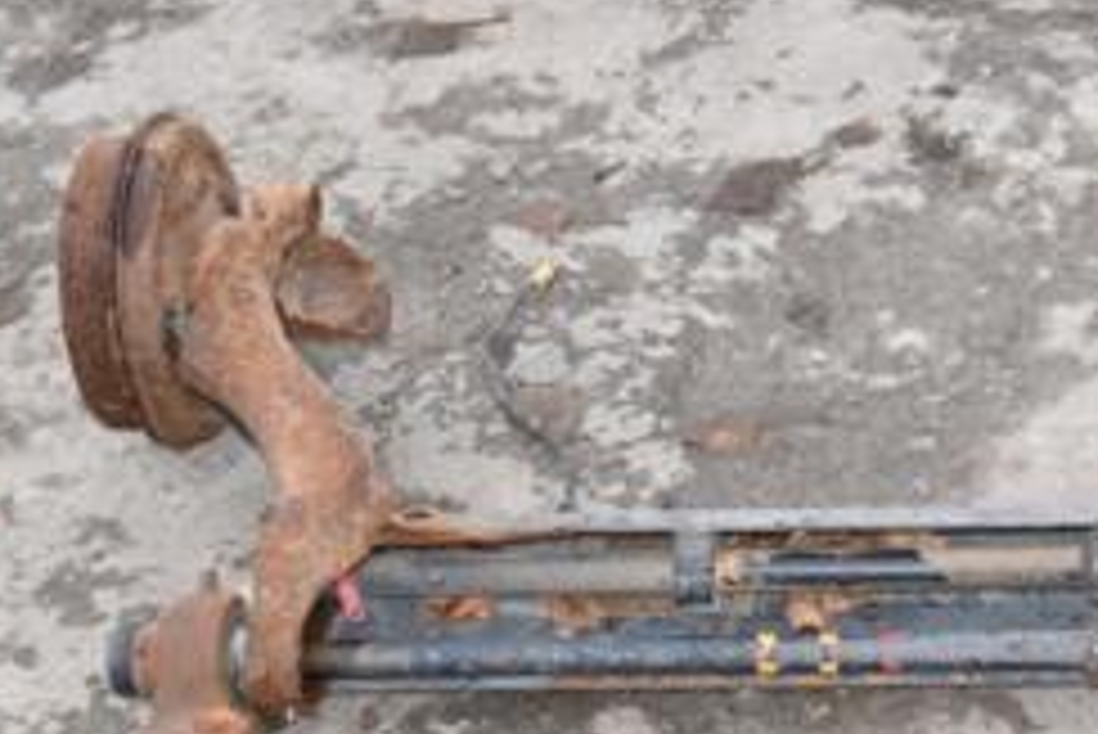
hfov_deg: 21.4
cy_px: 437
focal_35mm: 92
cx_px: 1076
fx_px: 2815
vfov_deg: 14.8
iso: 800
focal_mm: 25
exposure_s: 1/200
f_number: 10
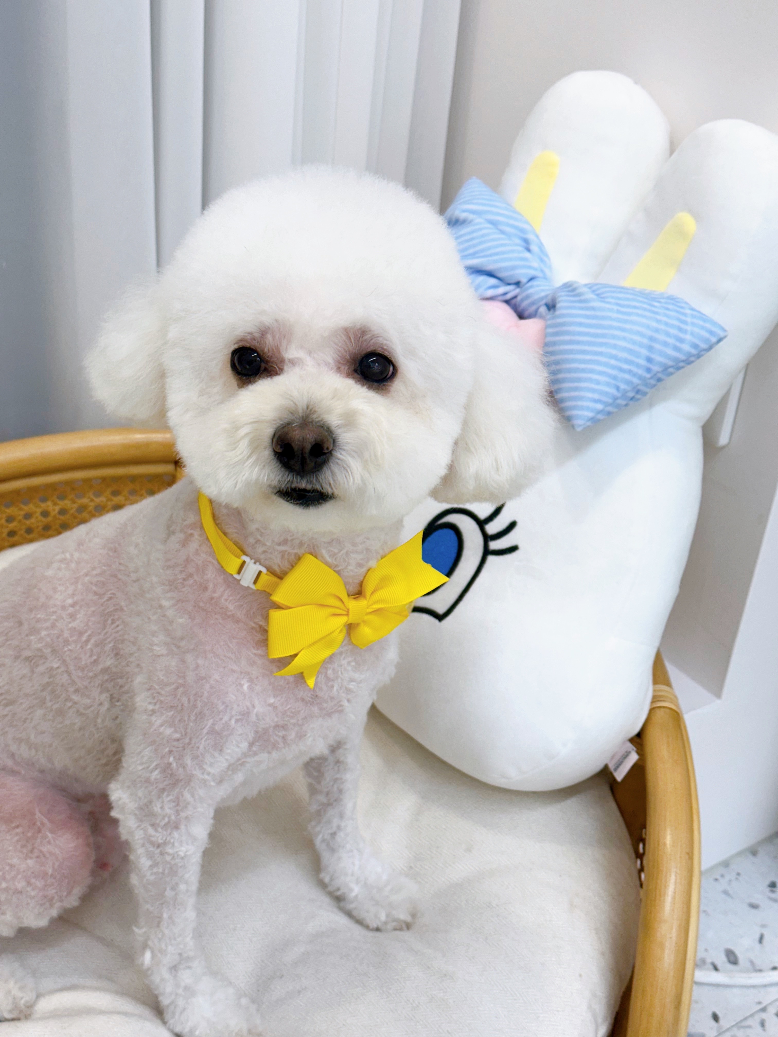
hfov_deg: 30.3
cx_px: 389
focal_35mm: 48
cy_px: 518
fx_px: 1438
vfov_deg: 39.7
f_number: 1.78
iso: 50
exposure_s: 1/120
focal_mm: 6.86
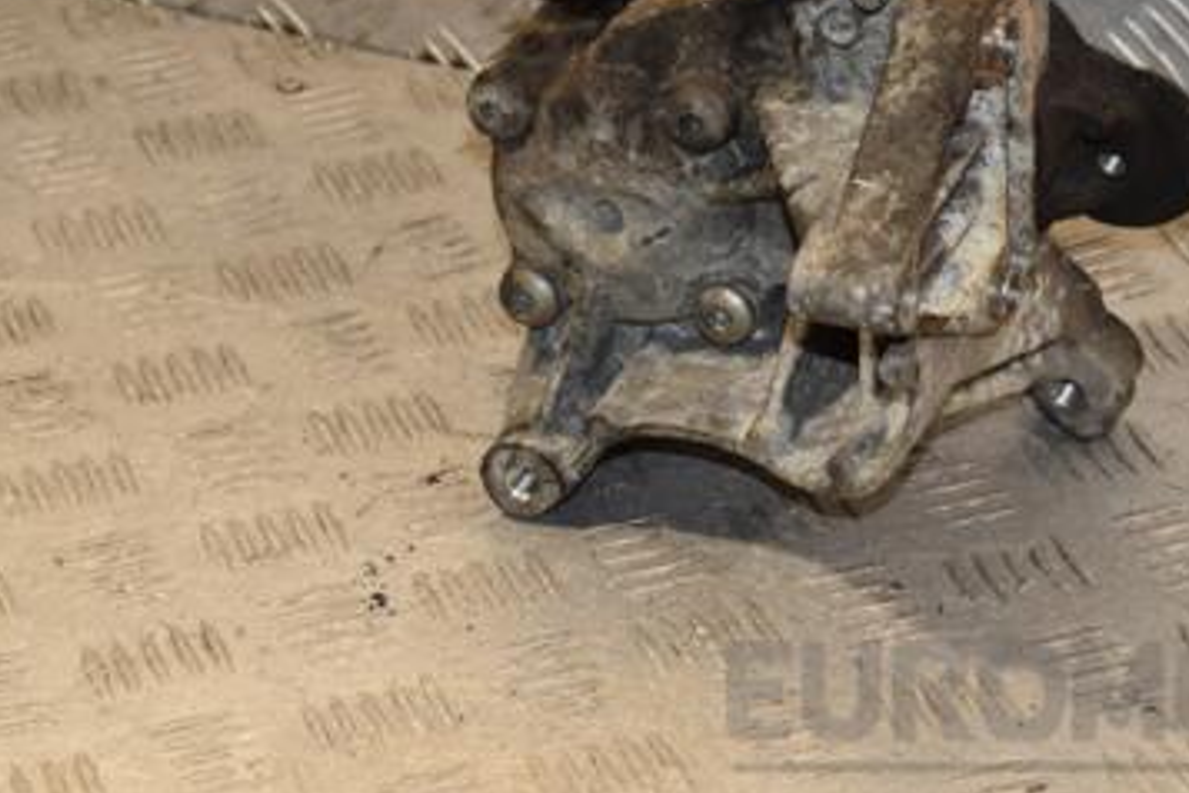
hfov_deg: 16.3
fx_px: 4161
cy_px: 247
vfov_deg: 10.9
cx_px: 663
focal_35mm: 126
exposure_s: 1/200
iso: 800
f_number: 6.3
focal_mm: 50
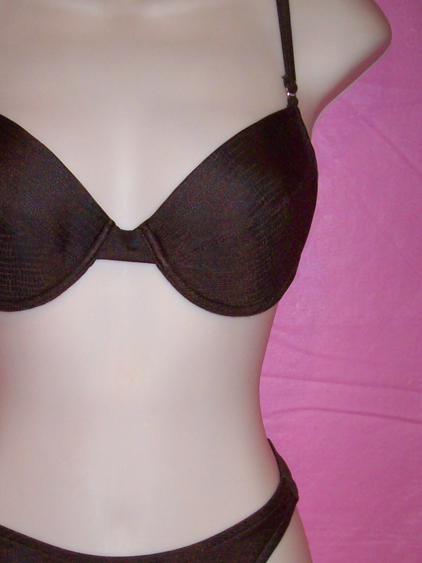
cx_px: 154
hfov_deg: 25.6
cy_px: 374
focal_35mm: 57
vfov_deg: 33.5
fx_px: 927
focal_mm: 6
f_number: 2.7
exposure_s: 1/64
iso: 80
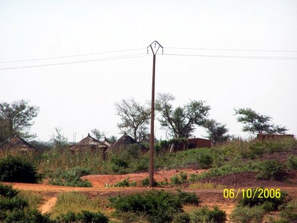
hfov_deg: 5.2
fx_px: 3262
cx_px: 148
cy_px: 112
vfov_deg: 3.9
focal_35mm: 380
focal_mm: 63
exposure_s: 1/500
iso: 80
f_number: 5
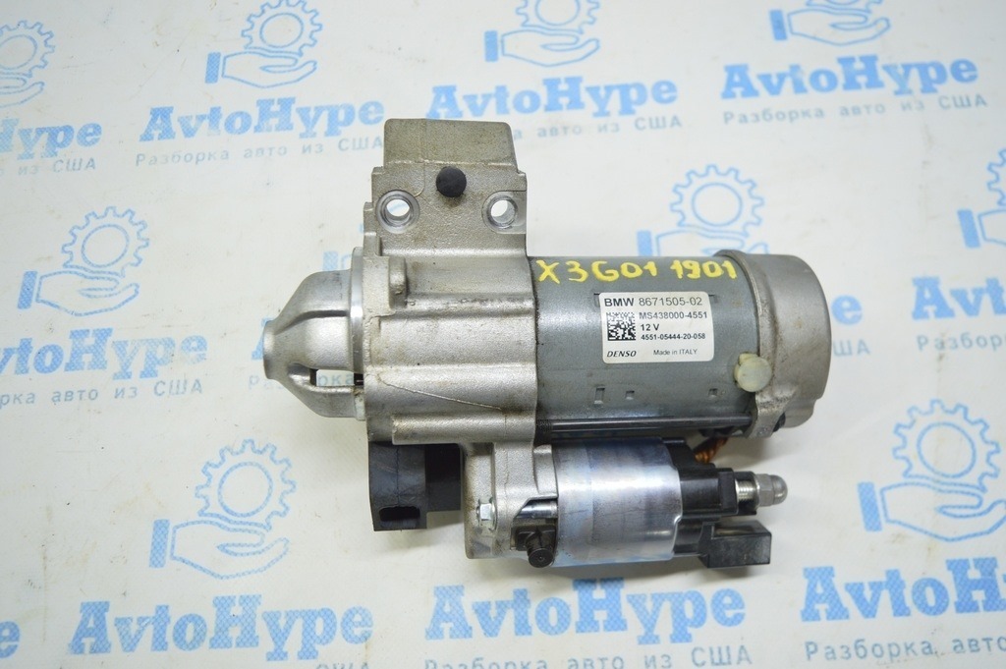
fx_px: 838
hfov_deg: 62.0
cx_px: 503
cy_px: 334
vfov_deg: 43.5
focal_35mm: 30
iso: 400
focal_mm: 20
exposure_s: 1/40
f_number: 3.8
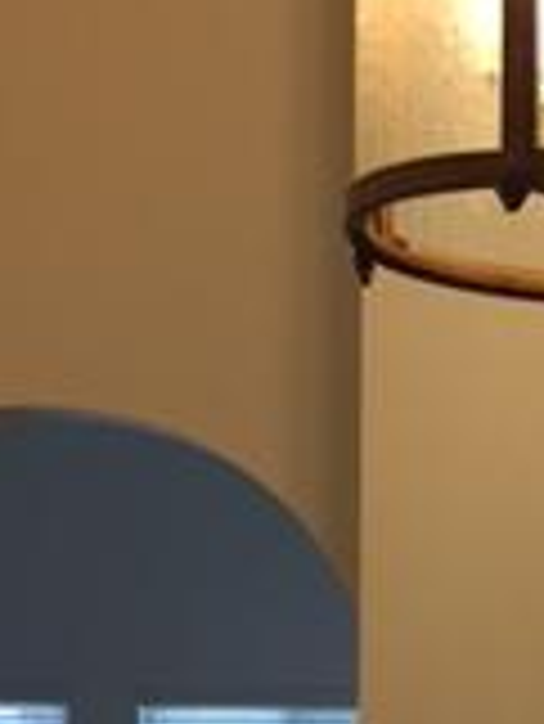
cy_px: 841
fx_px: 2406
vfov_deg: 16.5
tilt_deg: -1.4
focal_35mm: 115
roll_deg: -0.3
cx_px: 926
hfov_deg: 12.0
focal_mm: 4.15
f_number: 2.2
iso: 100
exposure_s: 1/30
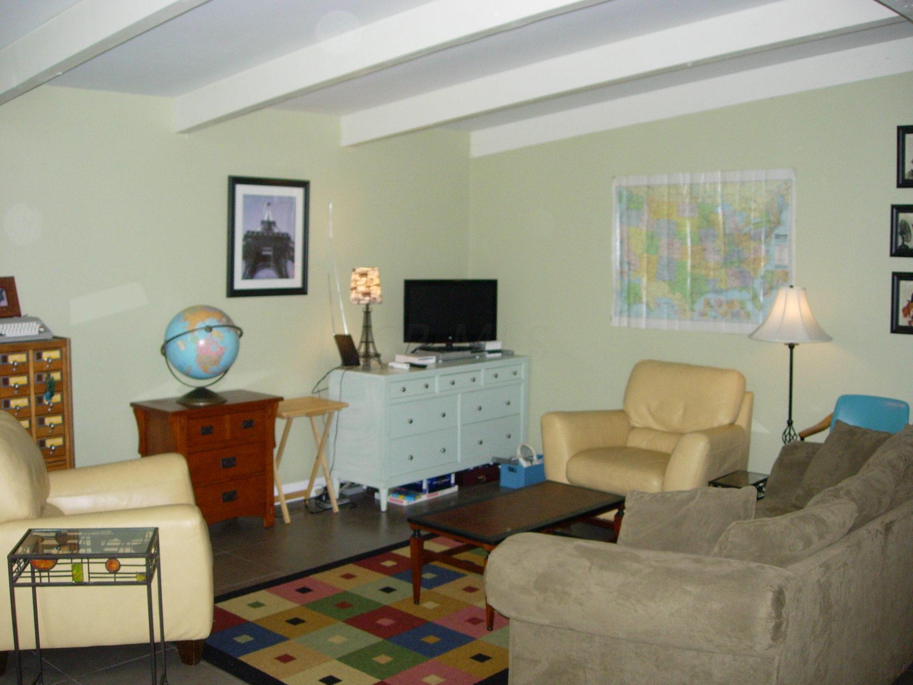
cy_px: 342
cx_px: 456
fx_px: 1002
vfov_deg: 37.7
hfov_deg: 49.0
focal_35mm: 38
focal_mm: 7.8
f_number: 2.8
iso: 200
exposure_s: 1/161
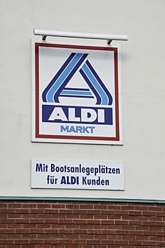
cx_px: 82
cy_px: 124
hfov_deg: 11.4
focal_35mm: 120
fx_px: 826
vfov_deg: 17.1
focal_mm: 80
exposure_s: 1/80
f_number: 13
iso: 200
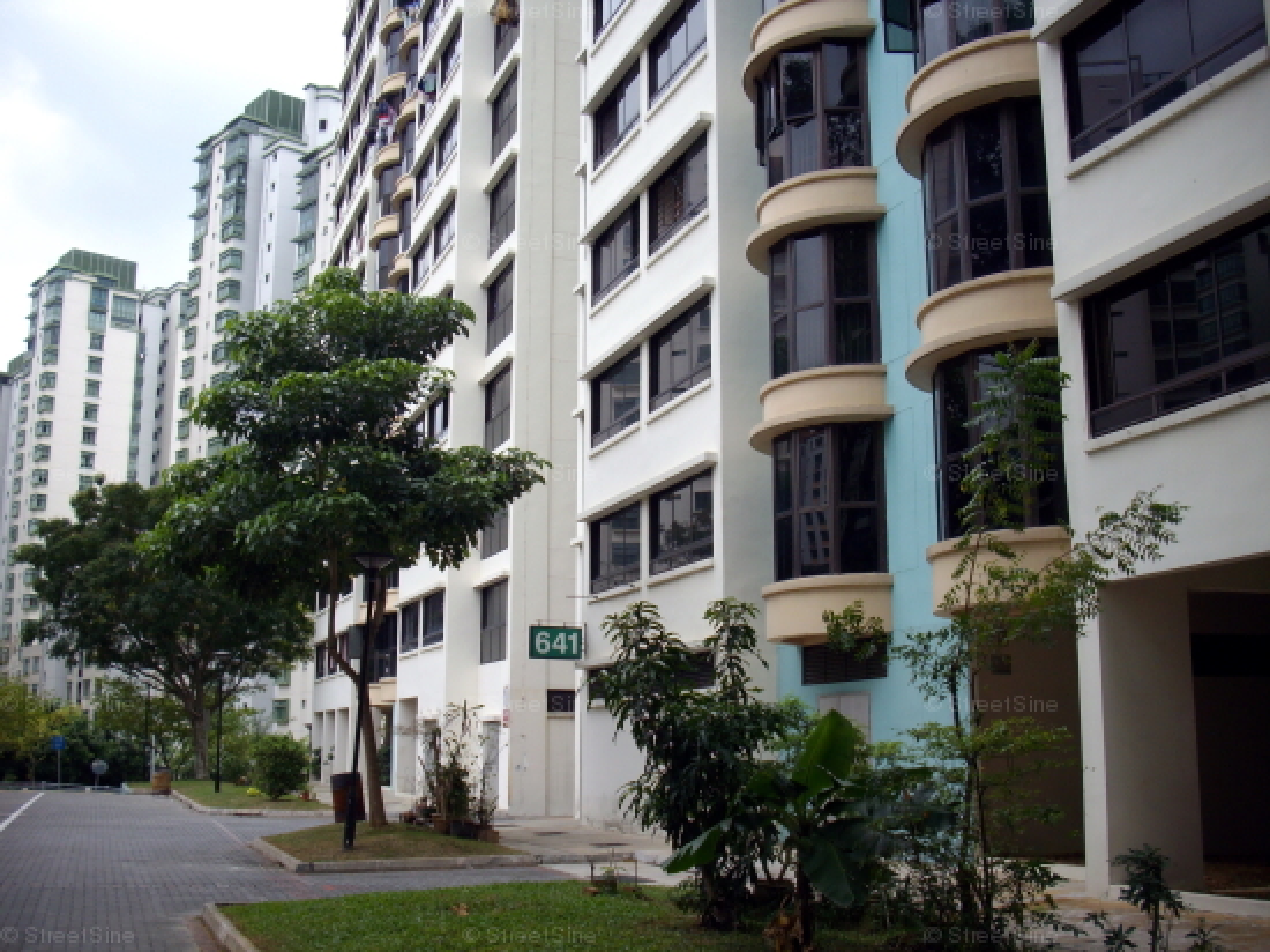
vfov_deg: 38.6
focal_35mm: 37
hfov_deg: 50.2
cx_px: 635
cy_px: 476
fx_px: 1357
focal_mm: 6.2
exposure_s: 1/400
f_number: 2.8
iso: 80
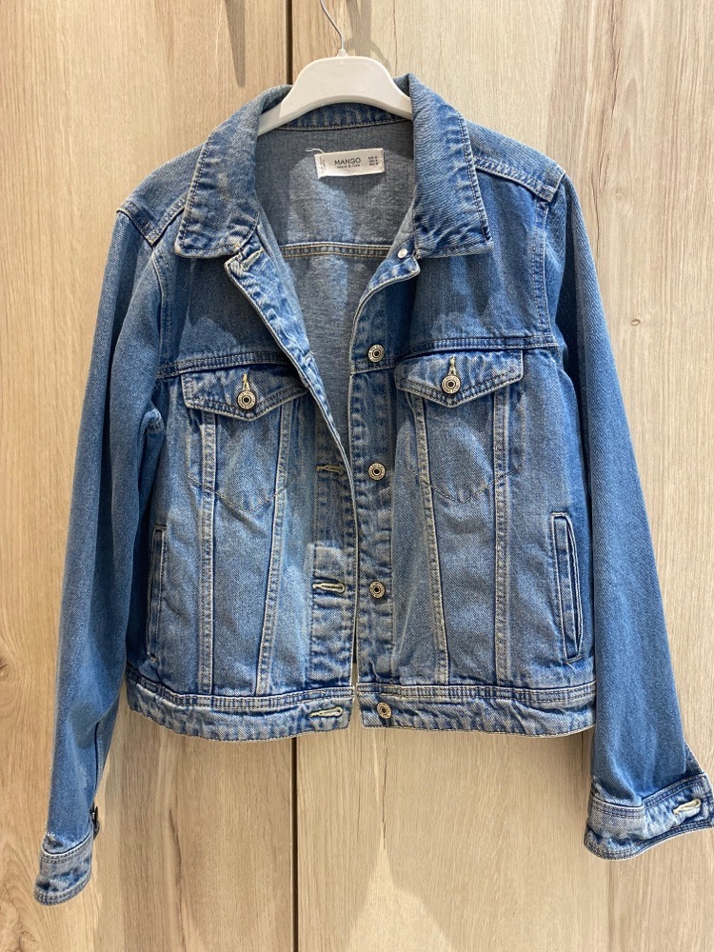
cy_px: 476
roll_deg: +0.3
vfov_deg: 67.3
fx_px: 715
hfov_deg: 53.1
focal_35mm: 26
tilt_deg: -6.1
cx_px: 357
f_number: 1.8
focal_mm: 4.25
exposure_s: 1/50
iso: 320
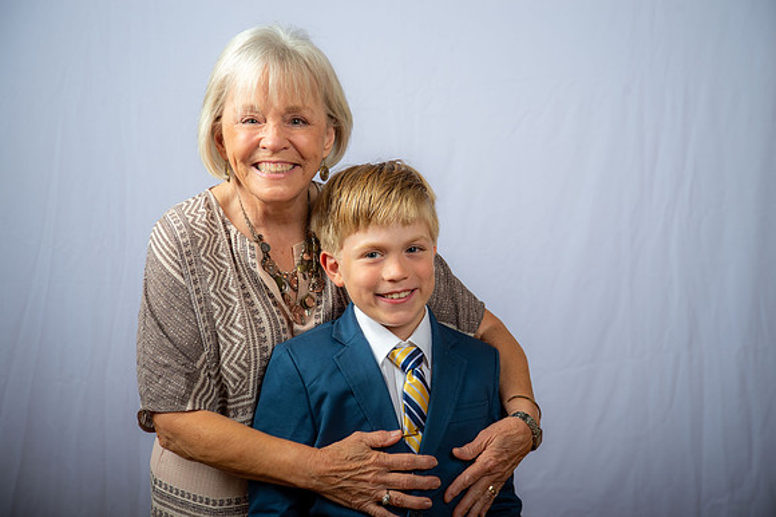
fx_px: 1422
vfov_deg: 20.6
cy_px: 258
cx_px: 388
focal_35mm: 66
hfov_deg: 30.5
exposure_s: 1/200
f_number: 5.6
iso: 250
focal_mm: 66
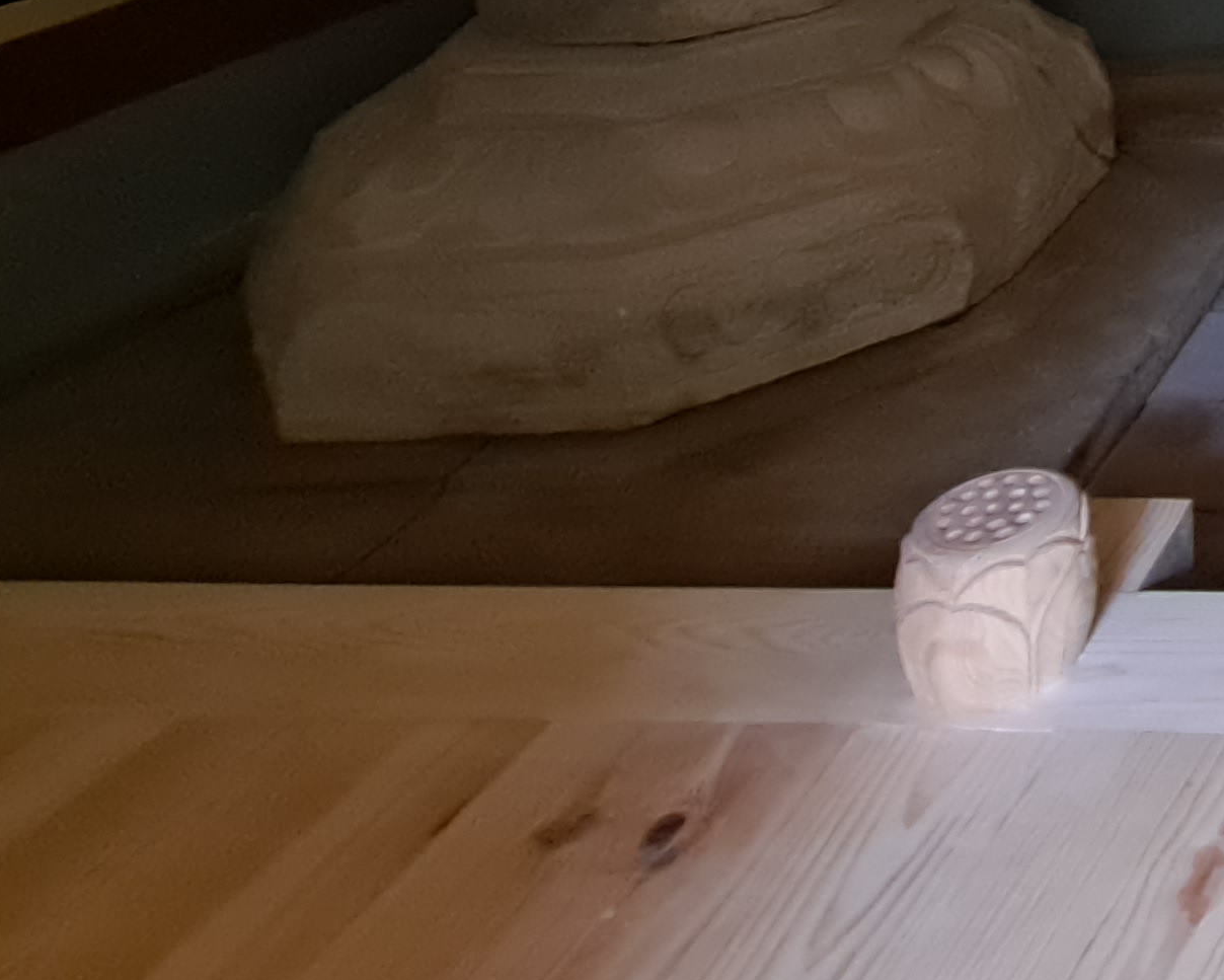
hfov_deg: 28.6
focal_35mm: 42
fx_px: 1522
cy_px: -366
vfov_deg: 28.0
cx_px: 1825
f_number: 2.2
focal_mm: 1.74
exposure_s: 1/24
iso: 400
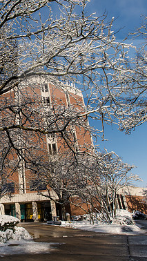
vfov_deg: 61.0
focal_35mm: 32
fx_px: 221
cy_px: 123
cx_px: -2
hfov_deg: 33.4
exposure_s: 1/320
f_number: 9
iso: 250
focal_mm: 19
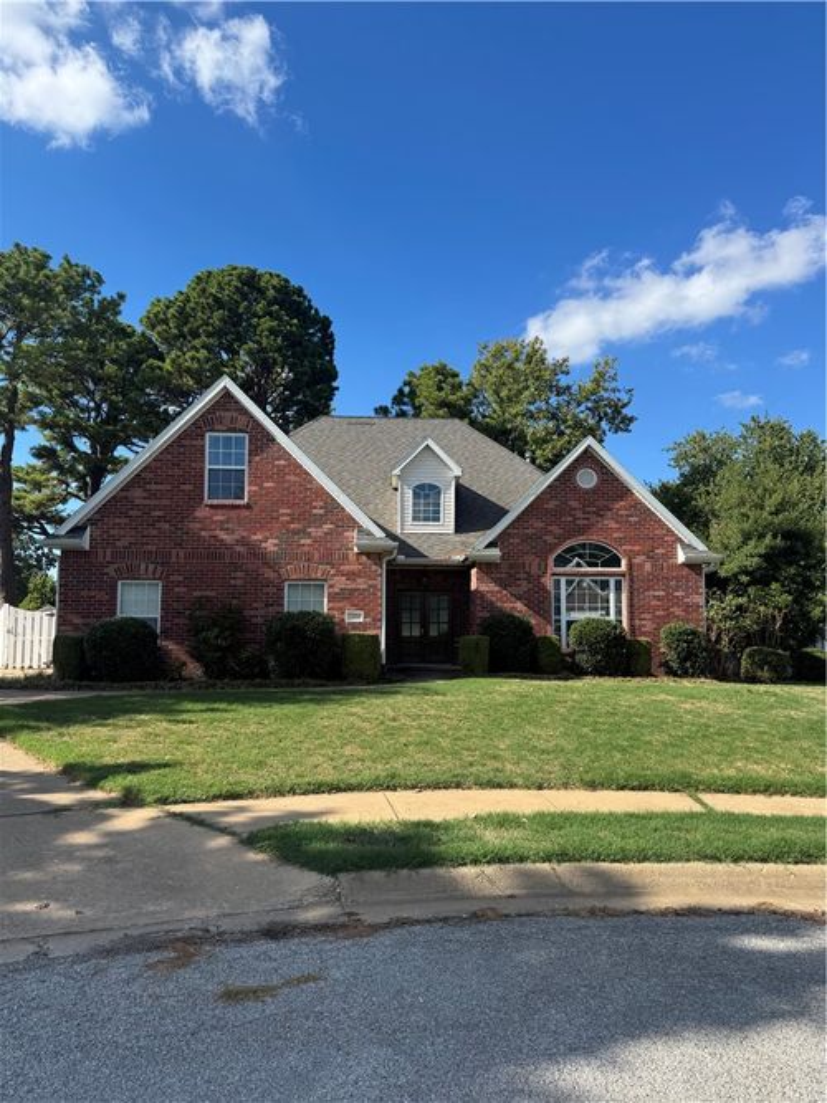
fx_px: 765
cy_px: 552
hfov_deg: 56.8
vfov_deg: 71.6
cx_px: 414
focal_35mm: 24
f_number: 1.78
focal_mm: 6.76
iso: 80
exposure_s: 1/2959
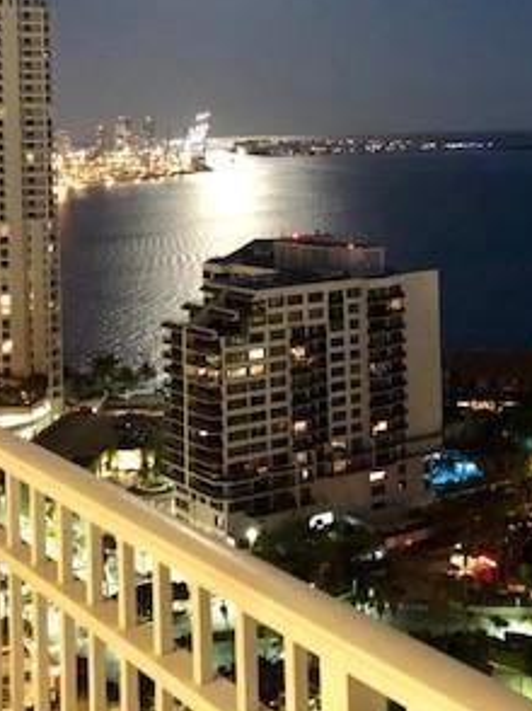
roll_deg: +2.1
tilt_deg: -0.7
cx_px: 370
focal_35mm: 61
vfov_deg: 30.9
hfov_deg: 23.8
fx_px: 1252
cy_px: 135
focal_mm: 4
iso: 500
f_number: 1.8
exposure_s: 1/4
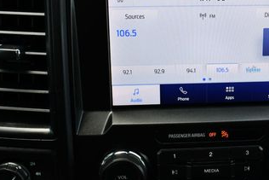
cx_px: 208
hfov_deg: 27.2
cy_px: 72
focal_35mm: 73
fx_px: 546
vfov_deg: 18.7
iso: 400
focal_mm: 18
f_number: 5.6
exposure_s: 1/250
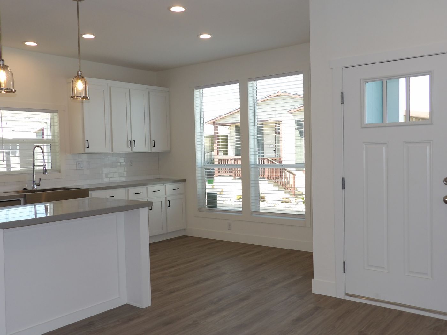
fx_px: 426
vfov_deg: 42.9
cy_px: 168
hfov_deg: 55.4
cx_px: 224
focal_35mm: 33
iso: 100
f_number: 3.1
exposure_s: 1/122
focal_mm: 5.9
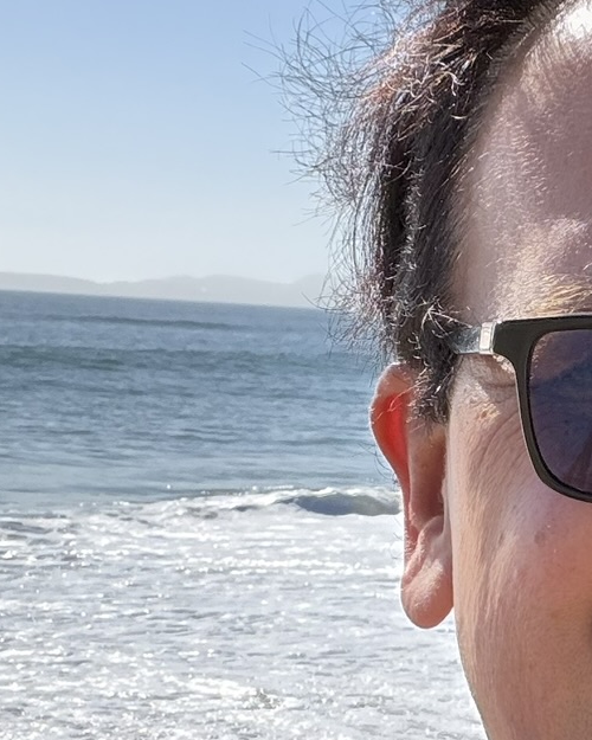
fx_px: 2103
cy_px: 379
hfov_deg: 15.8
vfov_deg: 20.0
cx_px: 573
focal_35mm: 96
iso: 32
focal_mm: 2.71
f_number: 1.9
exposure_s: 1/1242
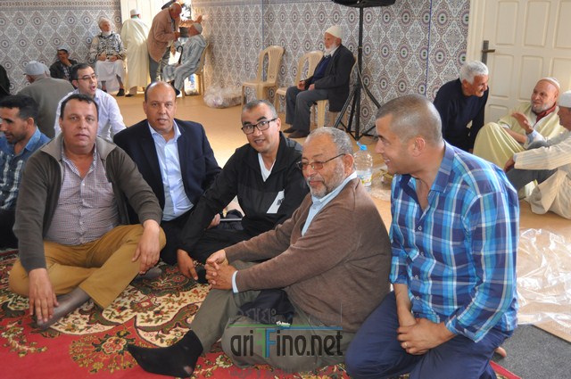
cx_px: 286
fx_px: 547
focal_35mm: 34
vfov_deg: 38.3
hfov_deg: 55.2
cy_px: 190
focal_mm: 23
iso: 800
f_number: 3.8
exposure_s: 1/60
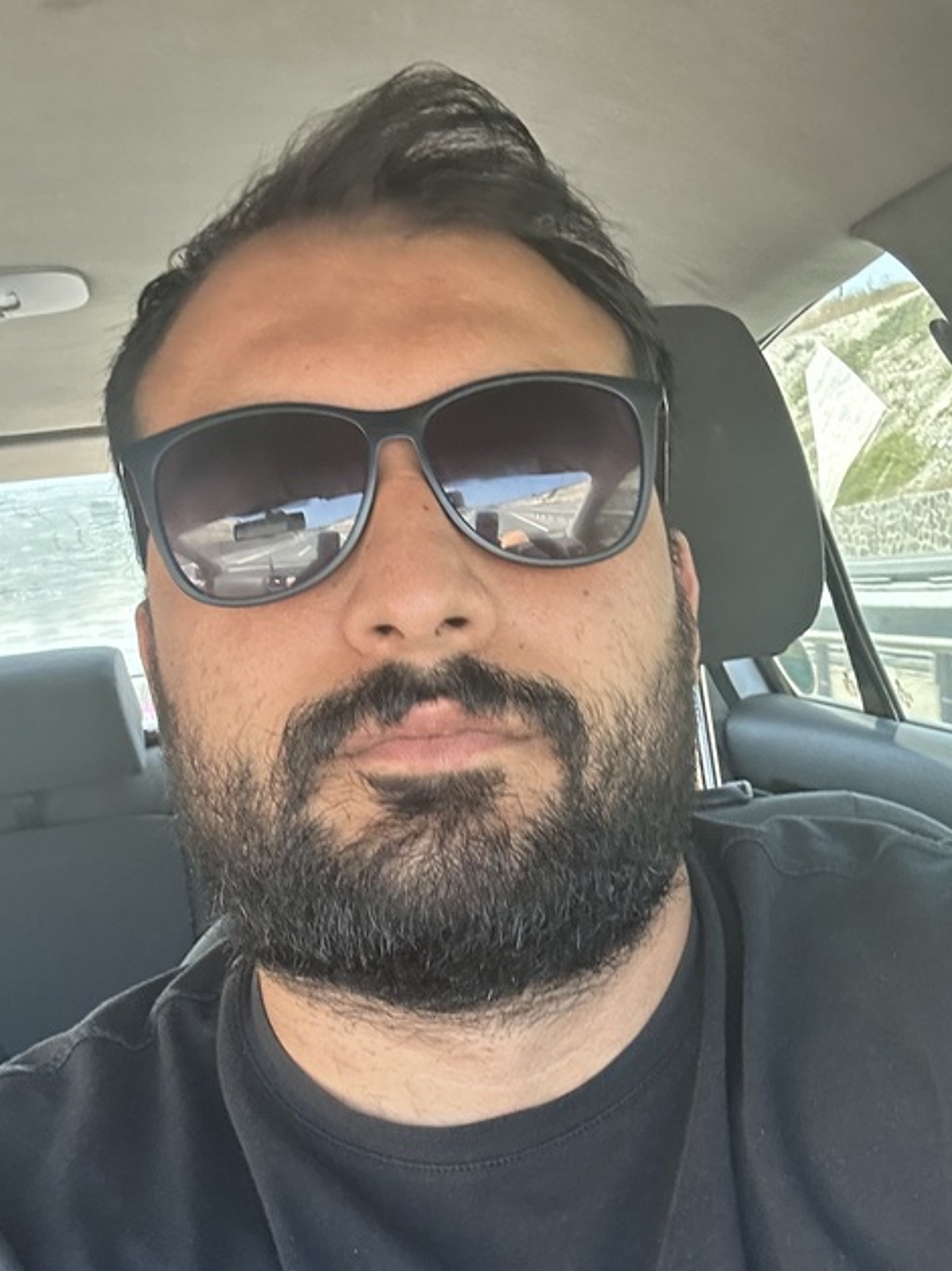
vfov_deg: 42.3
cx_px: 466
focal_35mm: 44
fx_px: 1614
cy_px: 853
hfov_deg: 32.9
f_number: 1.9
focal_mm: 2.69
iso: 80
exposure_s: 1/92
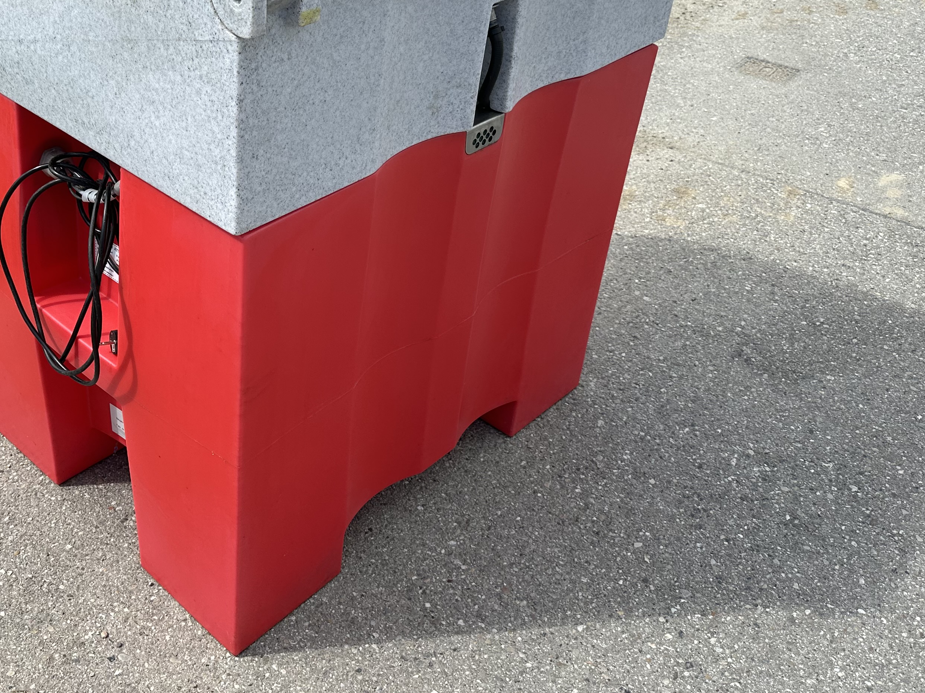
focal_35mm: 39
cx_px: 286
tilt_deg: -30.7
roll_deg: -1.4
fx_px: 1042
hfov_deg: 46.9
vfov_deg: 36.4
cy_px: 223
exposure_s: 1/2353
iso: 80
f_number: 1.78
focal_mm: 6.86
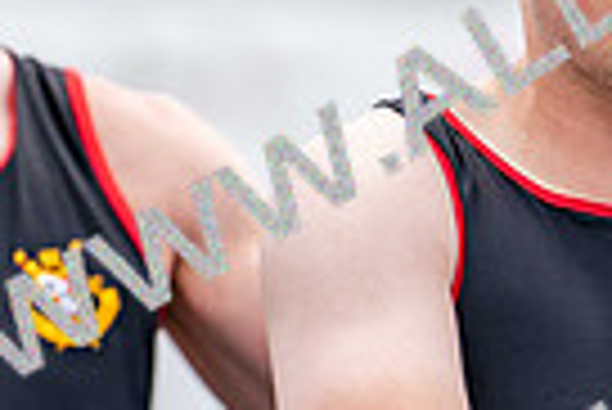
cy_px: 390
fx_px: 28982
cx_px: 513
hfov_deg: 1.2
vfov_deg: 0.8
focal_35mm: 1703
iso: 400
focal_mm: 400
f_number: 4.5
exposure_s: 1/2500
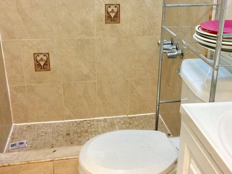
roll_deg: -1.6
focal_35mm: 46
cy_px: 82
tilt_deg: -22.7
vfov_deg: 31.5
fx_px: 308
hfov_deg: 41.1
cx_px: 136
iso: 64
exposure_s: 1/15
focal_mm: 4.15
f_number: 2.2
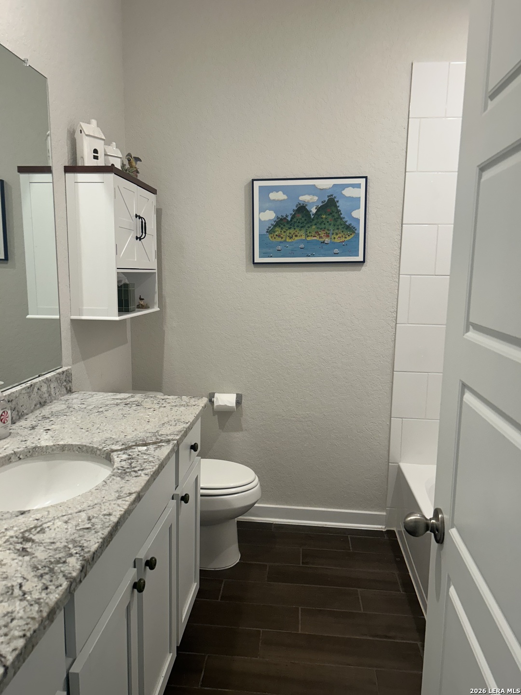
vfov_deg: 67.3
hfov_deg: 53.1
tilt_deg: -8.9
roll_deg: -1.2
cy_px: 348
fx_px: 522
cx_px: 260
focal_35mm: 26
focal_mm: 5.7
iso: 125
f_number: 1.5
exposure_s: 1/120
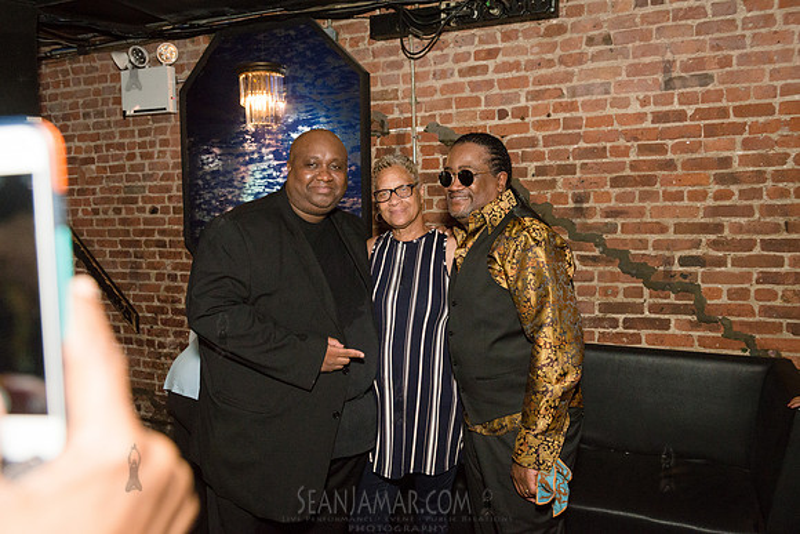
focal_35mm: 29
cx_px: 400
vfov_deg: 45.0
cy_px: 267
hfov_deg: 63.6
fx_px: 645
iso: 3200
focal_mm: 29
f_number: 4.5
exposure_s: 1/320
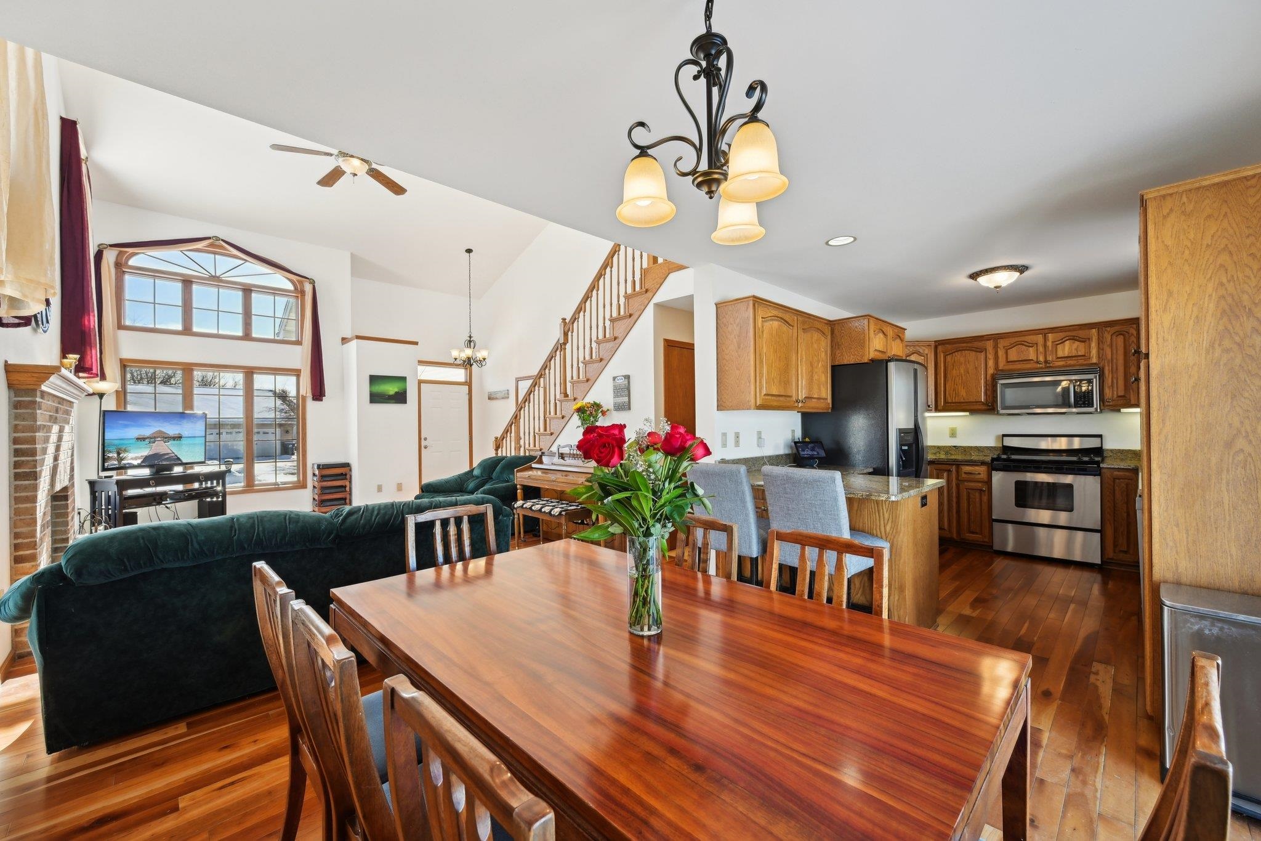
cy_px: 420
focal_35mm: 14
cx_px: 630
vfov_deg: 81.2
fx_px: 490
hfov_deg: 104.3
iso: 400
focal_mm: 14
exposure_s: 1/100
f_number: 8
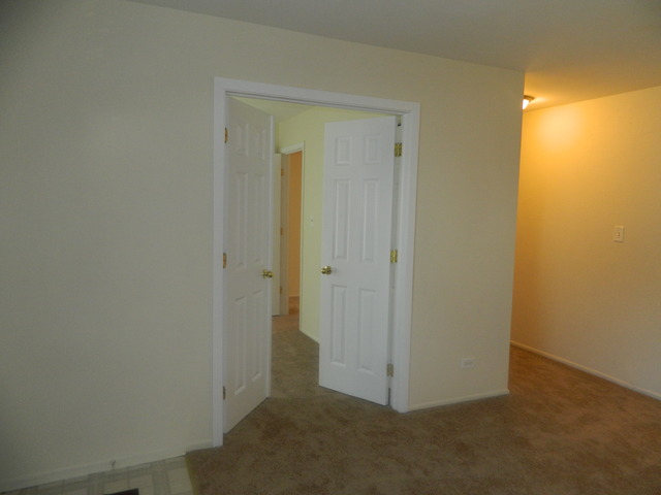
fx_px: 477
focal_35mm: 25
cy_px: 248
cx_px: 330
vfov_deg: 54.9
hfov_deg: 69.4
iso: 200
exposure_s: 1/30
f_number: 3.1
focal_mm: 4.5
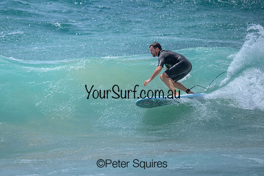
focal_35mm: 1100
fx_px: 8071
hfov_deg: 1.9
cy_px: 63
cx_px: 89
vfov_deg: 1.3
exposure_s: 1/3200
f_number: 6.3
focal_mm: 800
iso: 280
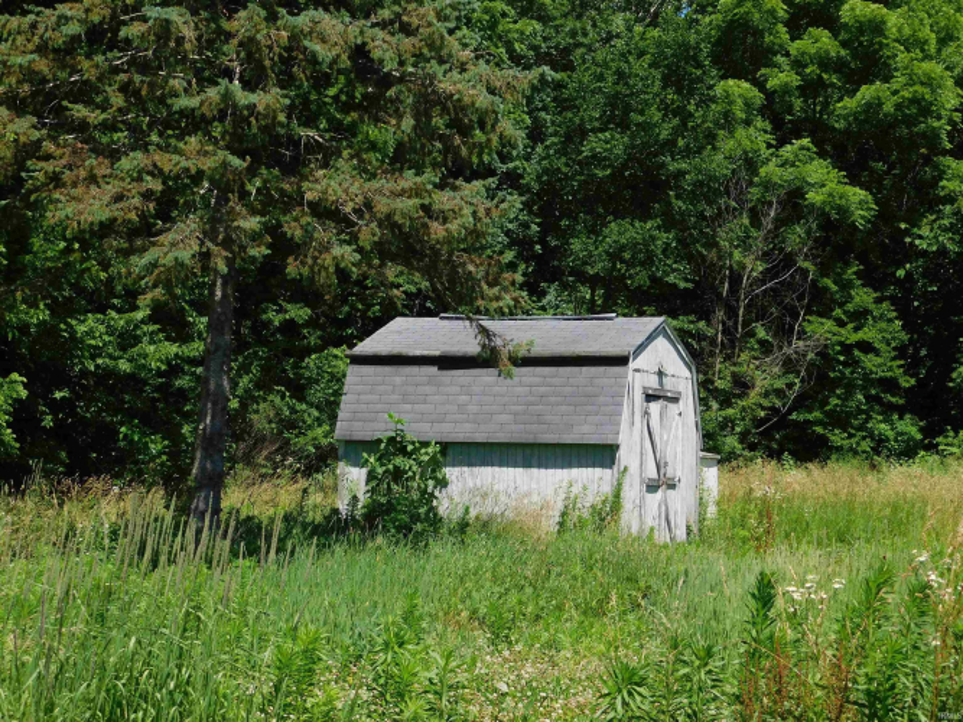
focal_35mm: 80
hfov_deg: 24.4
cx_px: 482
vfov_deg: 18.4
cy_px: 361
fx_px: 2225
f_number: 4.4
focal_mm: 14.2
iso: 125
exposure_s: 1/640
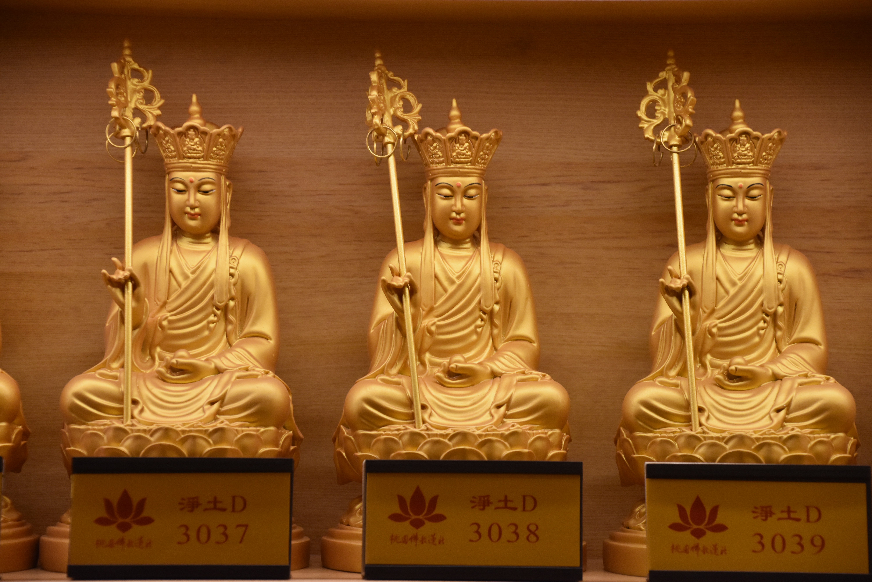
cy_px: 291
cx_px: 436
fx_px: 3633
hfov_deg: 13.7
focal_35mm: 150
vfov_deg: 9.1
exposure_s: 1/125
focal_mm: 100
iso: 1600
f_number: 5.6
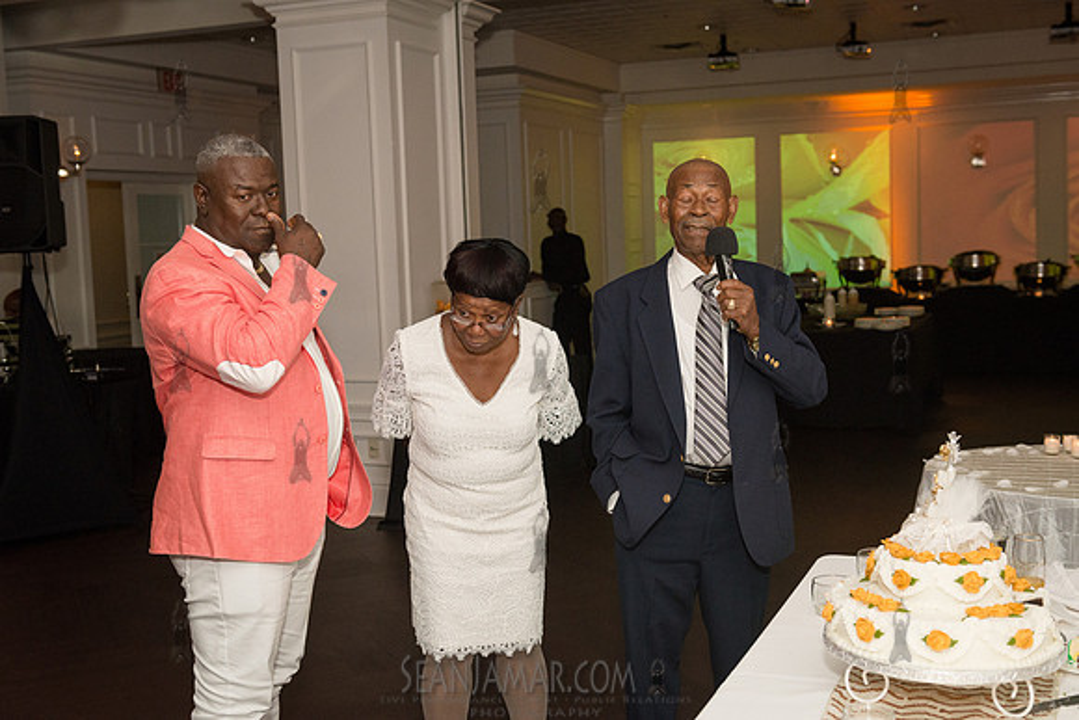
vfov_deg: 30.5
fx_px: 1319
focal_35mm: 44
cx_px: 540
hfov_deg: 44.5
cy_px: 360
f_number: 4.5
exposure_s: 1/400
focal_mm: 44
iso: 2500
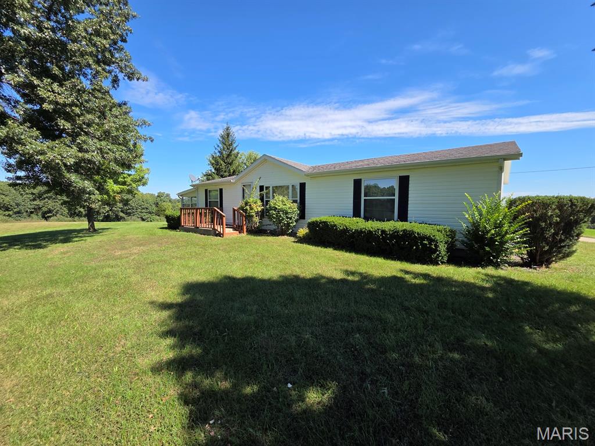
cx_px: 298
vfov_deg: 89.9
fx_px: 223
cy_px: 223
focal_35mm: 13
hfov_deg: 106.2
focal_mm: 2.2
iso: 50
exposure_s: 1/1272
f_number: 2.2
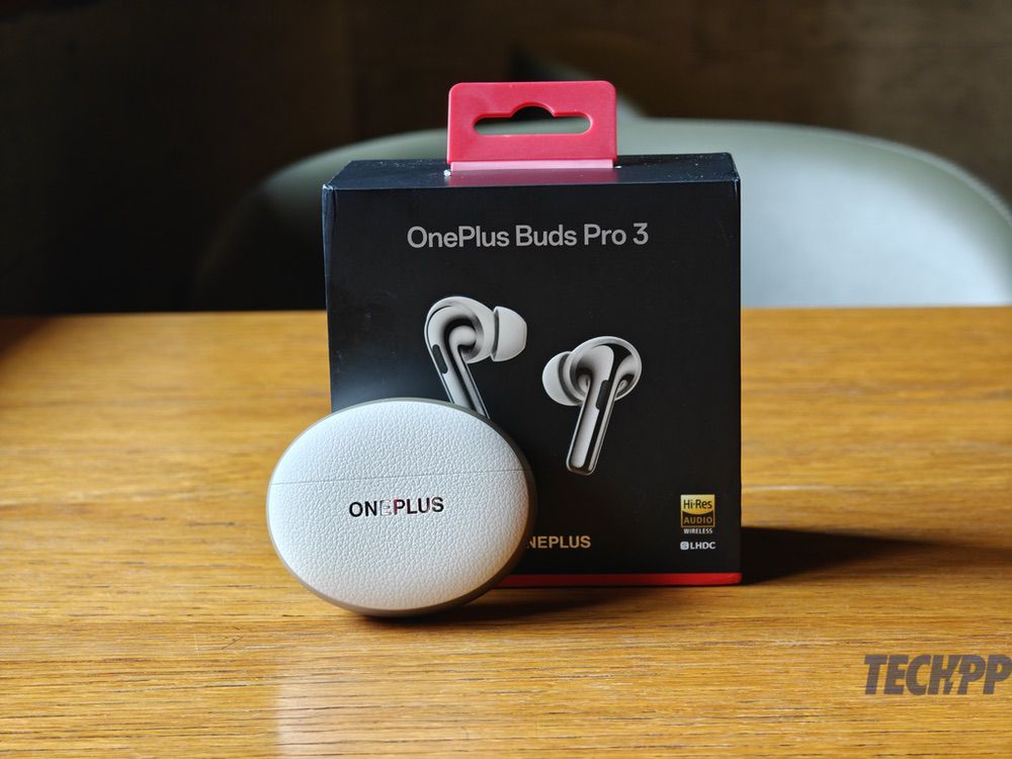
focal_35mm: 70
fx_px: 2046
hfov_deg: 27.8
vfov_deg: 21.0
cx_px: 506
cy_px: 380
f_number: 14
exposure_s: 1/100
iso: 160
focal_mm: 13.3
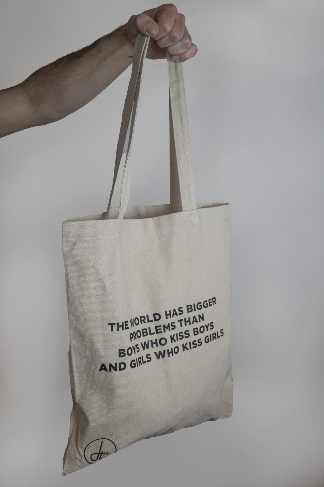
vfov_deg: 47.4
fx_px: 554
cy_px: 244
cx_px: 162
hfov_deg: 32.6
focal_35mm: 41
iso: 500
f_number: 9
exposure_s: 1/50
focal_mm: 41
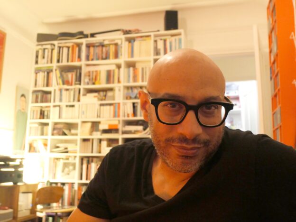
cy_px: 111
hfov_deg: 51.4
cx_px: 148
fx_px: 308
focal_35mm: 36
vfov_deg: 39.7
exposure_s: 1/20
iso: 3200
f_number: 4.2
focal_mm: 18
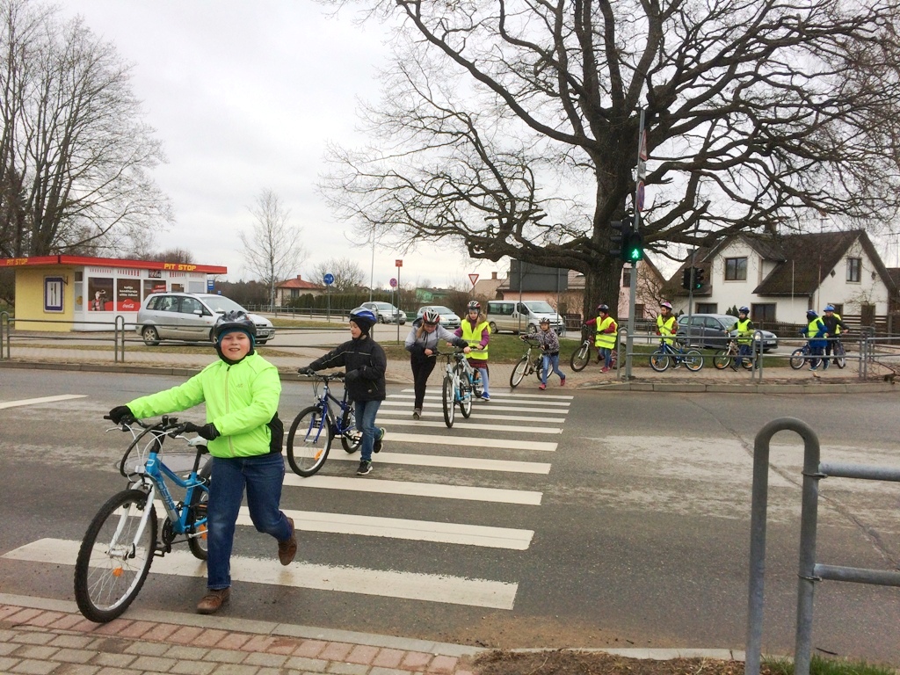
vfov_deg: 48.2
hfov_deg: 61.7
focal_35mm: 29
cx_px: 450
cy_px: 338
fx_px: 754
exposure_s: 1/519
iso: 32
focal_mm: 4.15
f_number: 2.2
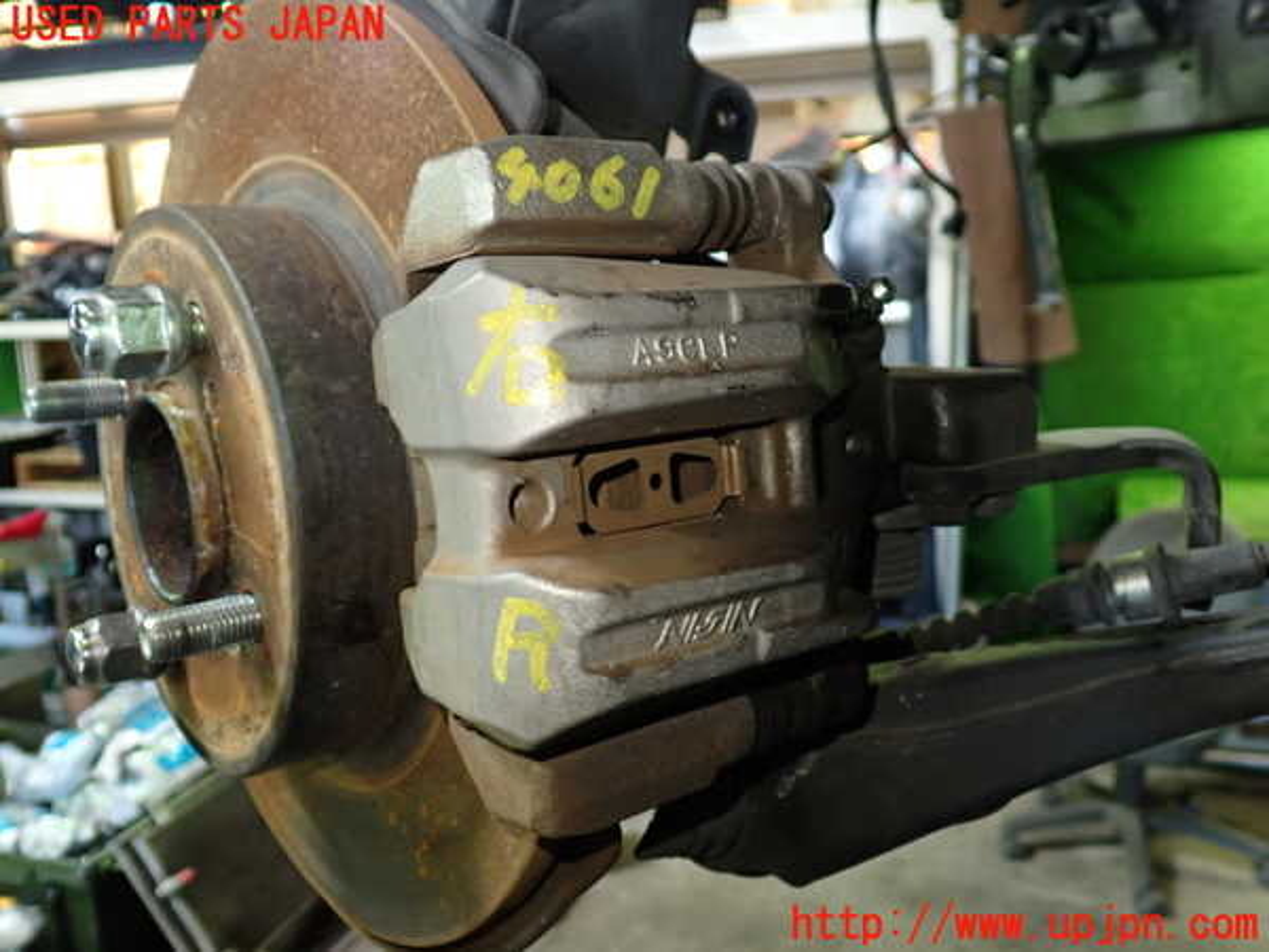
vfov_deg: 46.8
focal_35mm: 30
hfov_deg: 60.0
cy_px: 476
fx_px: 1100
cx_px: 634
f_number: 2.3
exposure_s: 1/30
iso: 320
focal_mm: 5.4
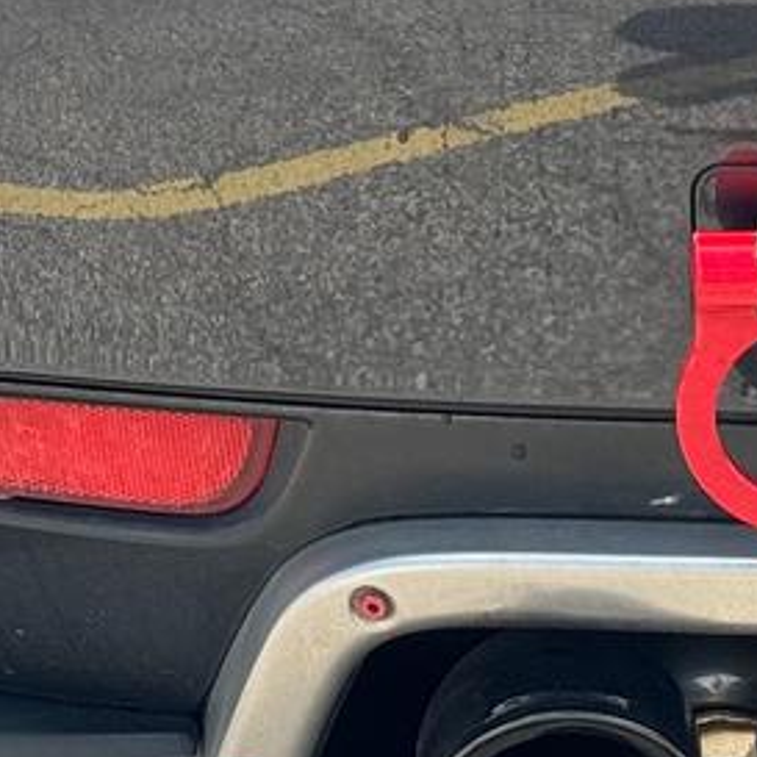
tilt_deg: -9.0
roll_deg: +1.2
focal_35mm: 199
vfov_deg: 8.6
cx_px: 352
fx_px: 4924
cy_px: -413
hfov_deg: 8.8
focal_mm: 6.76
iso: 64
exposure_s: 1/1818
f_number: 1.78
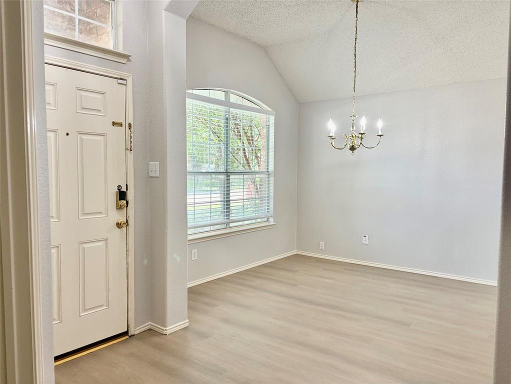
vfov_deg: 53.1
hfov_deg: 67.3
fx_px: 384
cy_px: 192
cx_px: 256
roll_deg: -0.9
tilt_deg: -3.4
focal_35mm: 26
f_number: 1.6
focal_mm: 5.96
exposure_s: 1/120
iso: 100
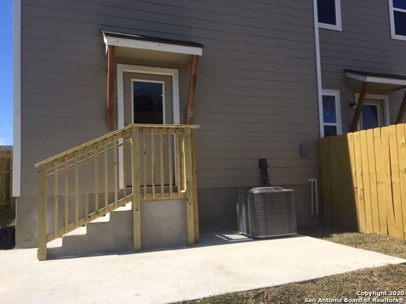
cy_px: 152
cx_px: 203
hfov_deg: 61.7
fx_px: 340
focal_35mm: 29
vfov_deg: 48.2
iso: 25
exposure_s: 1/2404
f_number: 2.2
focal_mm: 4.15
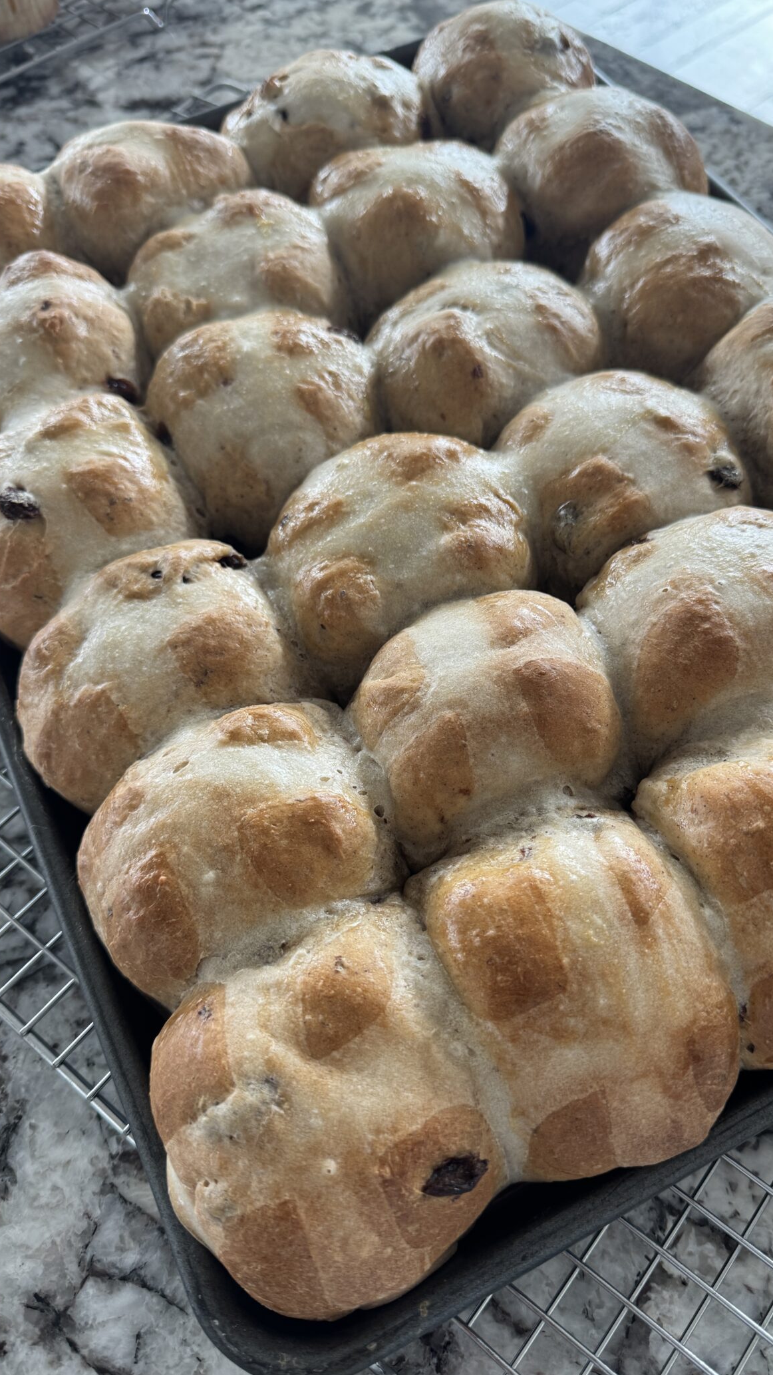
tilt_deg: -58.9
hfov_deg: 42.8
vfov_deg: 69.9
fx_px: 984
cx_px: 438
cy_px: 694
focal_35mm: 27
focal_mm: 6.86
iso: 125
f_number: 1.78
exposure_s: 1/121
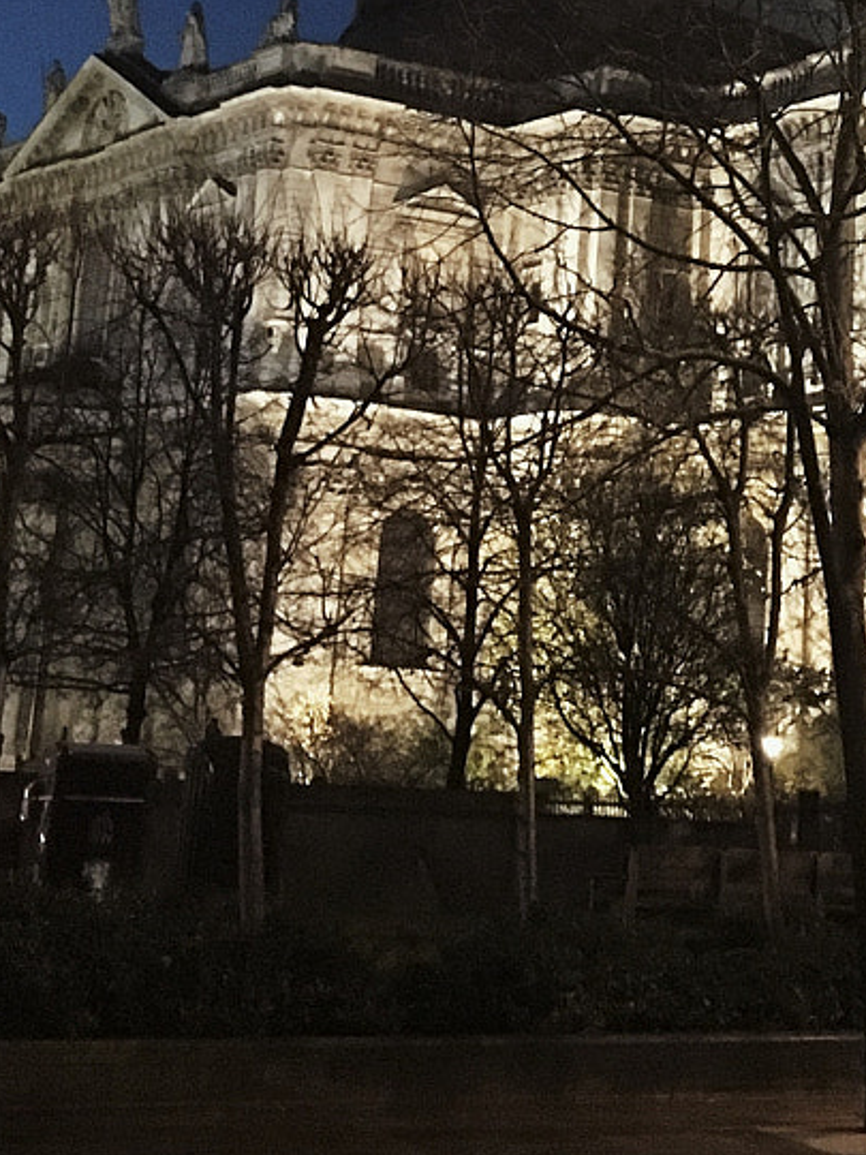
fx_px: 2869
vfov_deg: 21.1
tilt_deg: +20.6
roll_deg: -2.2
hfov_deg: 17.0
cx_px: 742
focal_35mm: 86
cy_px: -261
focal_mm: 4.15
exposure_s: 1/17
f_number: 2.2
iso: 320
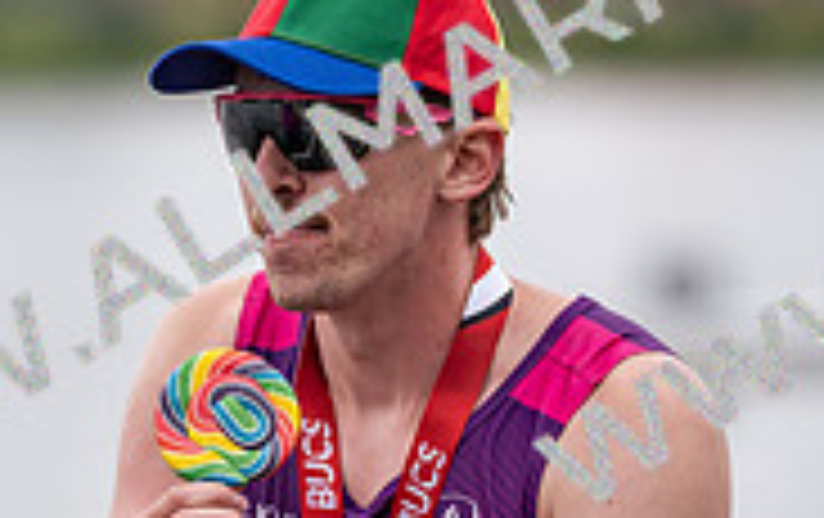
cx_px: 207
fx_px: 9784
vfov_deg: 3.0
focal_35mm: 435
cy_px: 579
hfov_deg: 4.8
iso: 64
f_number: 1.8
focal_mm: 135
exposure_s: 1/1600
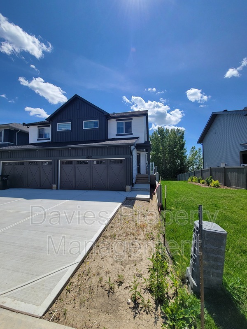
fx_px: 124
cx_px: 124
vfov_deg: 106.2
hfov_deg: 89.9
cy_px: 164
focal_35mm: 13
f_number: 2.2
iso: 50
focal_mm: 2.2
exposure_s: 1/2122
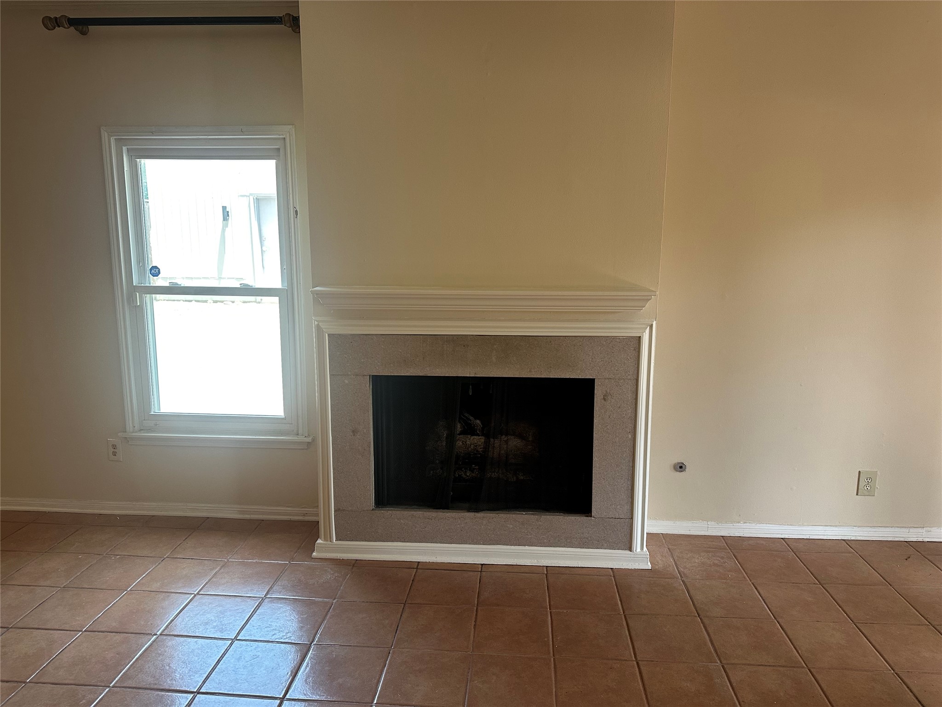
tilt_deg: -11.0
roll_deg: -0.5
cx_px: 471
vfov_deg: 56.8
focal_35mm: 24
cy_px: 354
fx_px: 653
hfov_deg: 71.6
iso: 200
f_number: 1.78
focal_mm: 6.86
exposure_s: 1/120
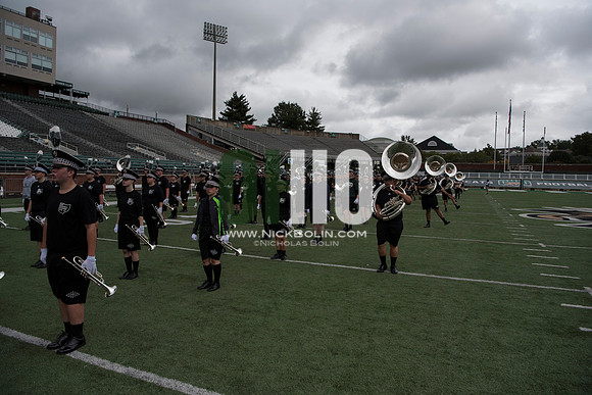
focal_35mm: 24
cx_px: 296
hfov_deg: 73.7
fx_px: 395
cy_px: 198
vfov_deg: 53.2
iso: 640
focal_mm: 24
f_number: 5.6
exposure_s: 1/3200
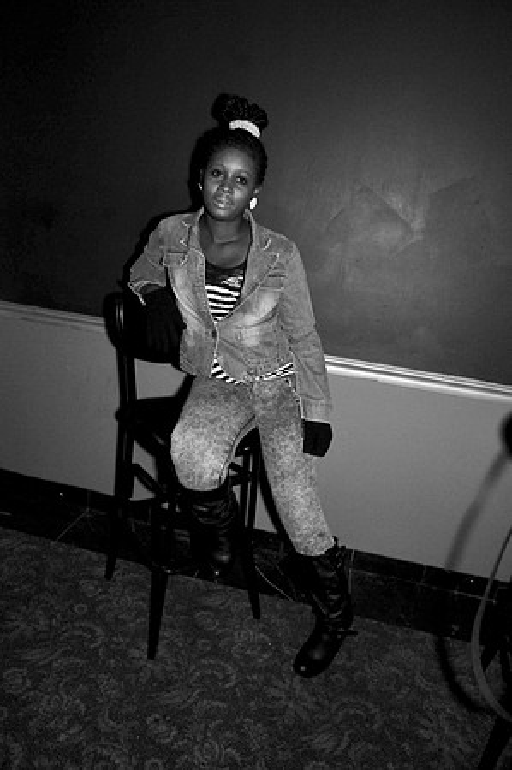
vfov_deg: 73.8
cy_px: 385
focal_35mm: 24
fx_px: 513
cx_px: 256
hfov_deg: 53.0
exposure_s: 1/40
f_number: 6.3
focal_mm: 16
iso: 1600
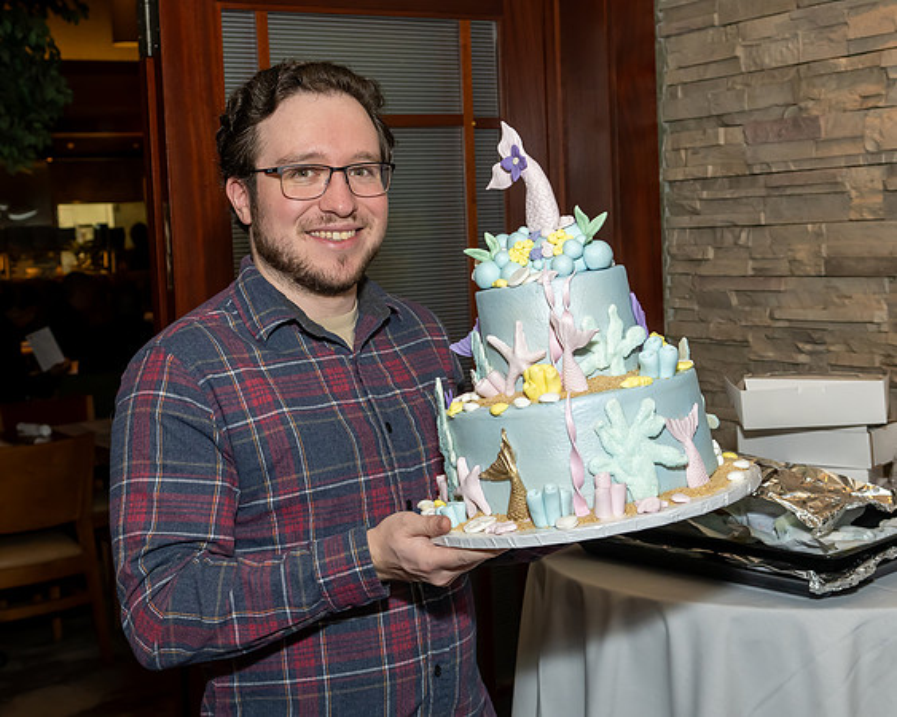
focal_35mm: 50
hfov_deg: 37.0
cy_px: 316
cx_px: 441
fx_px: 1339
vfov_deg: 29.9
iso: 800
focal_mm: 26
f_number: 5
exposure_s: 1/250
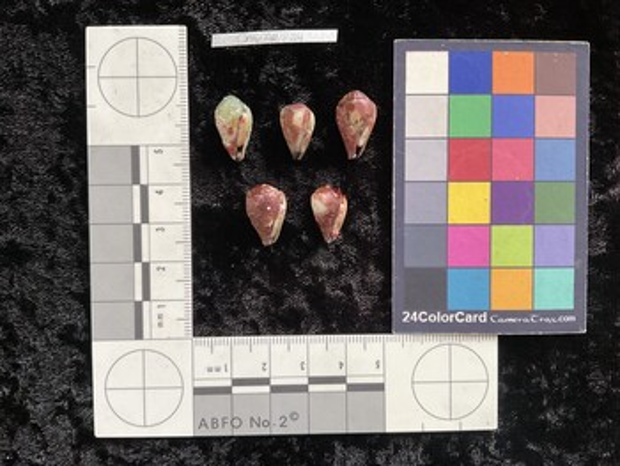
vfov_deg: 48.3
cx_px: 310
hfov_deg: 61.6
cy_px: 233
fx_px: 520
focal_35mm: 29
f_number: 1.8
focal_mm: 3
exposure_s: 1/60
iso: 125
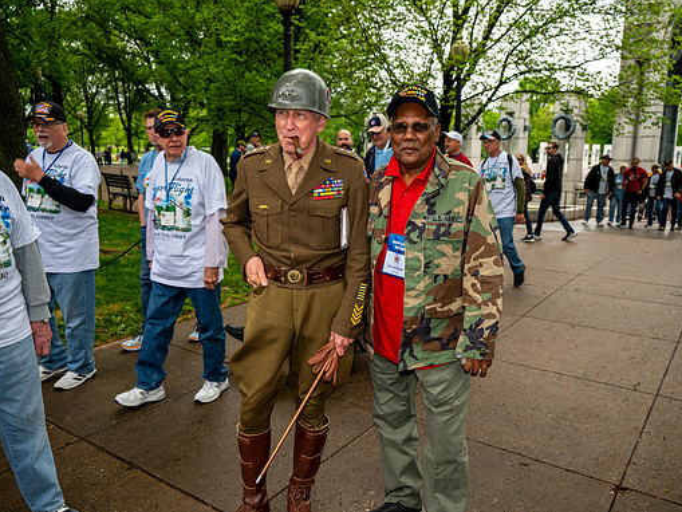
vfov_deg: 48.2
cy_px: 255
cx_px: 366
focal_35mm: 29
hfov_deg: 61.6
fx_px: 571
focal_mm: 26.5
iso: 100
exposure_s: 1/60
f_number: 4.2
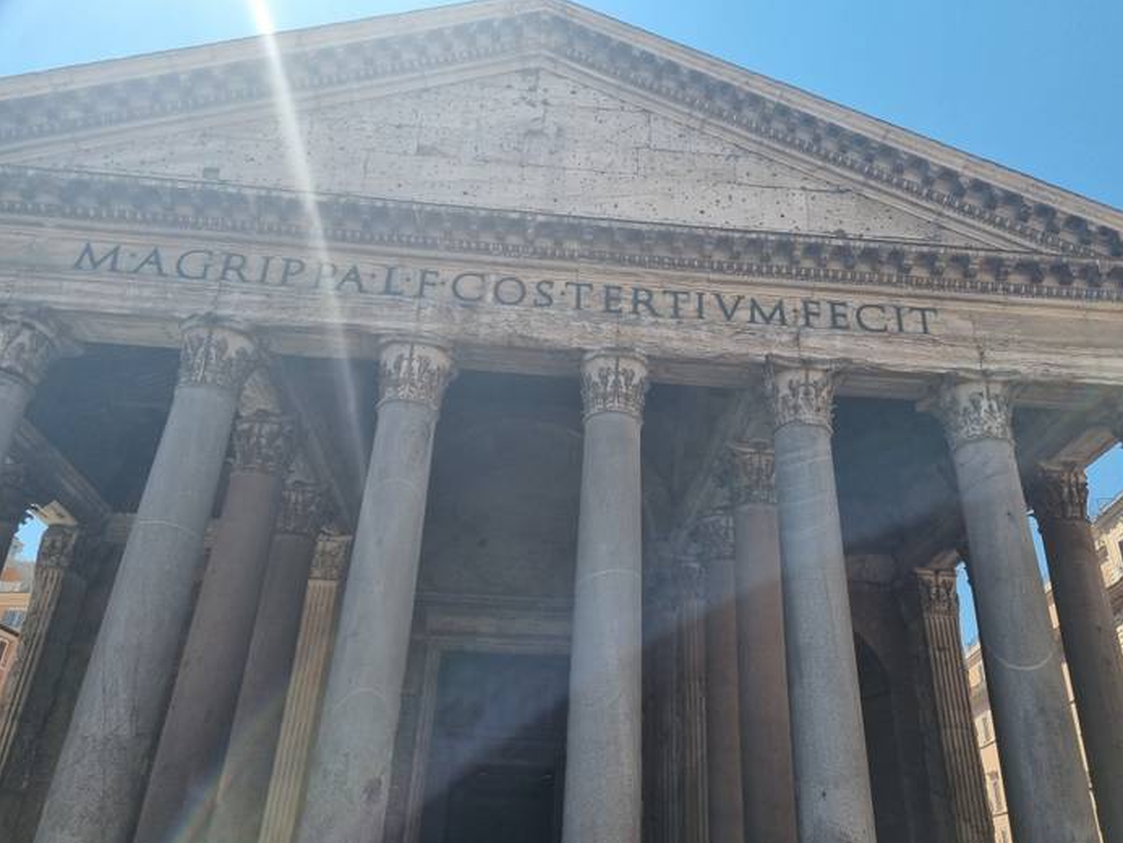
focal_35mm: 27
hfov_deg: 65.3
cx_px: 580
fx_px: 876
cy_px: 434
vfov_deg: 51.4
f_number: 1.8
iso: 50
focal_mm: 5.4
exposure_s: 1/2184
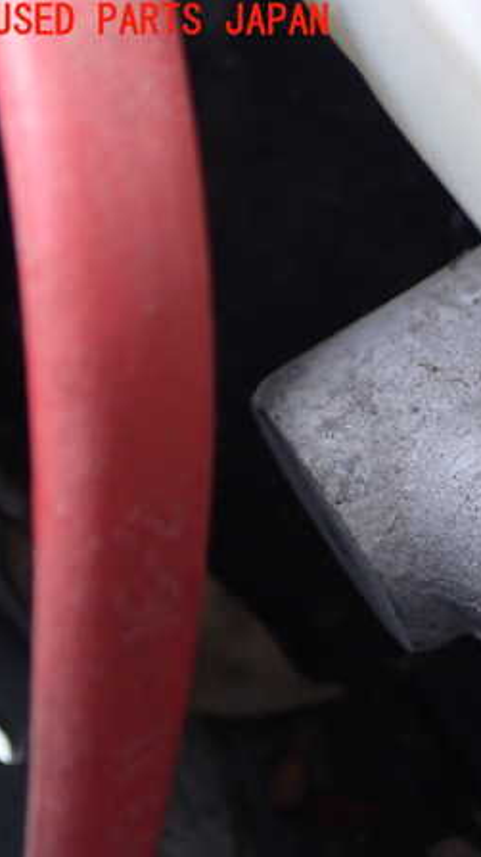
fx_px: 1794
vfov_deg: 26.9
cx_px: 556
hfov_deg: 14.8
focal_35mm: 79
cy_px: 429
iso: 250
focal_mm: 9.65
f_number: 3.3
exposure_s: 1/50
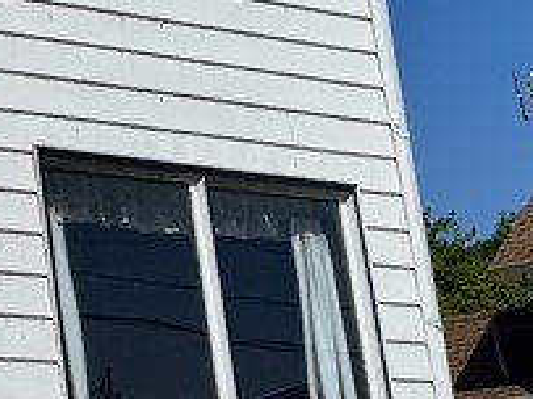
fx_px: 1862
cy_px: -21
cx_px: -454
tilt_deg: +17.7
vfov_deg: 12.1
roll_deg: +1.4
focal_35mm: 121
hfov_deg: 14.2
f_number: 1.78
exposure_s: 1/12346
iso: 50
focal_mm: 6.76
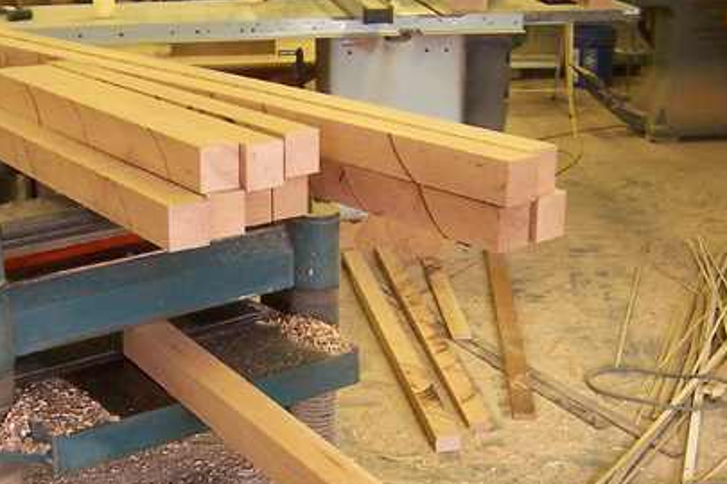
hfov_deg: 32.4
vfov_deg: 22.2
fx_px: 1232
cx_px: 210
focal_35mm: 61
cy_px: 321
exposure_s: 1/20
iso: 140
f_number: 3.4
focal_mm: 5.5
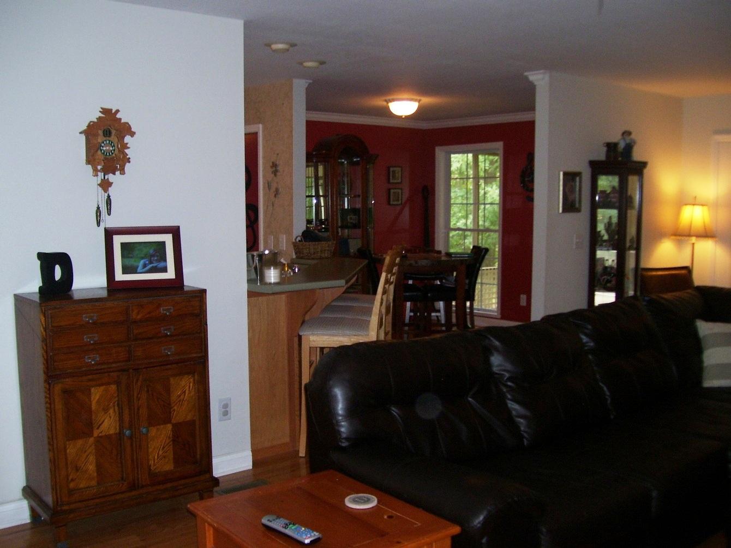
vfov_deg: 38.7
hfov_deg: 50.1
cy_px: 274
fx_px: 781
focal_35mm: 37
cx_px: 366
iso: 125
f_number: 2.7
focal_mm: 6
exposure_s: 1/60
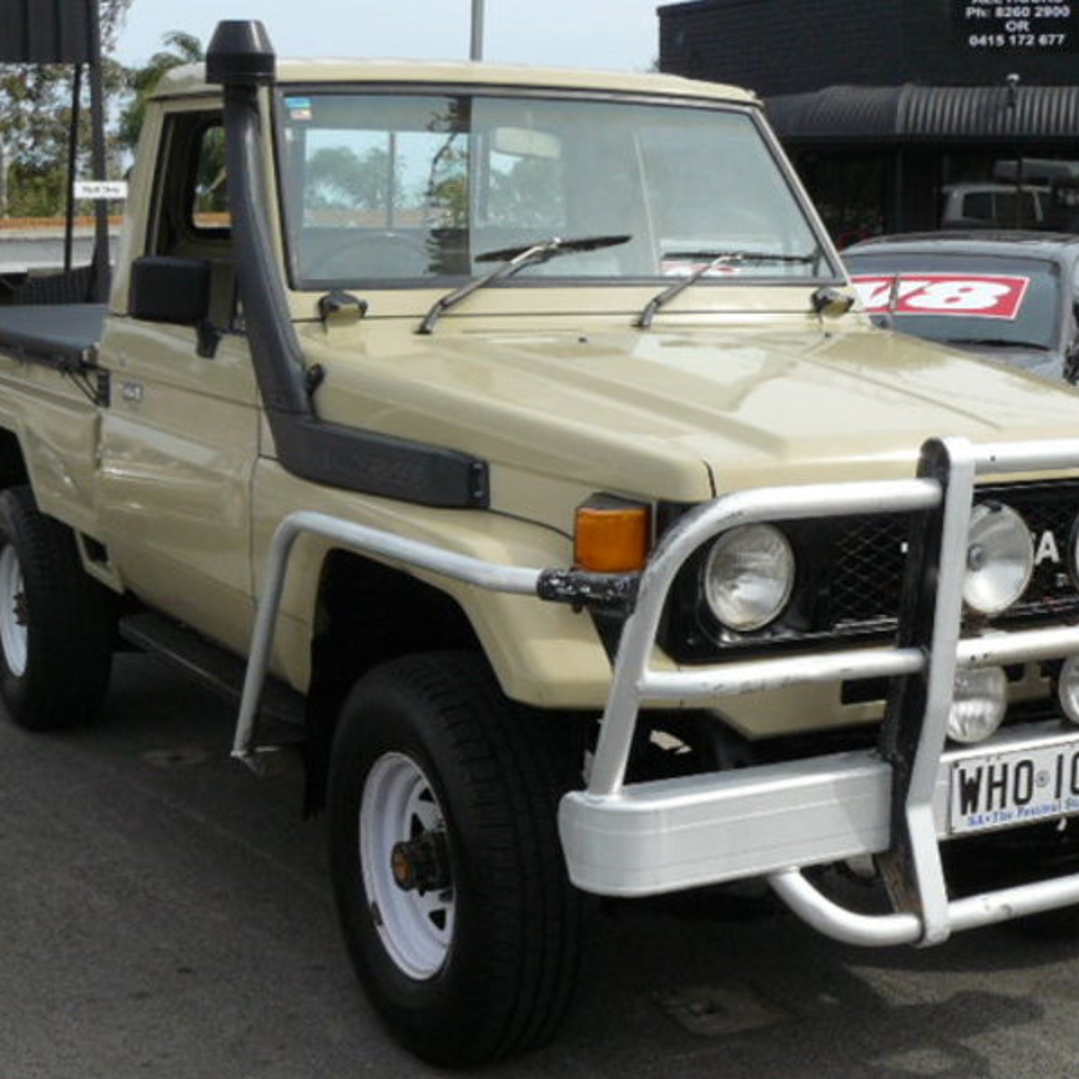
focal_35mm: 57
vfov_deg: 30.0
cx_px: 608
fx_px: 2010
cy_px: 542
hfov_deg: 30.0
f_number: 5.6
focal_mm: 6
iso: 100
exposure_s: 1/250
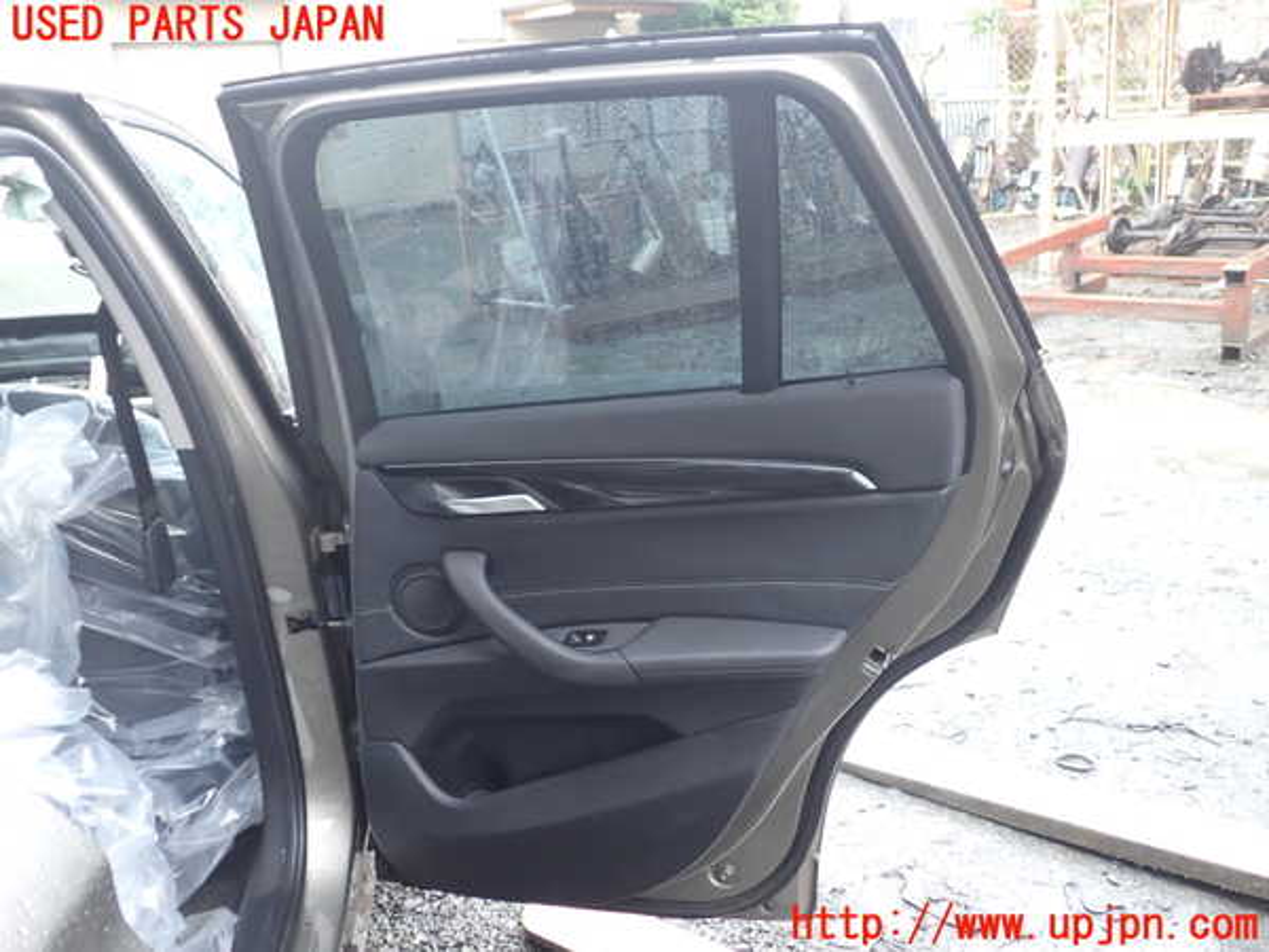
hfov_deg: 60.0
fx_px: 1100
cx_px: 634
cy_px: 476
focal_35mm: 30
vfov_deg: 46.8
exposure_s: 1/50
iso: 200
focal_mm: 5.4
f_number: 2.3
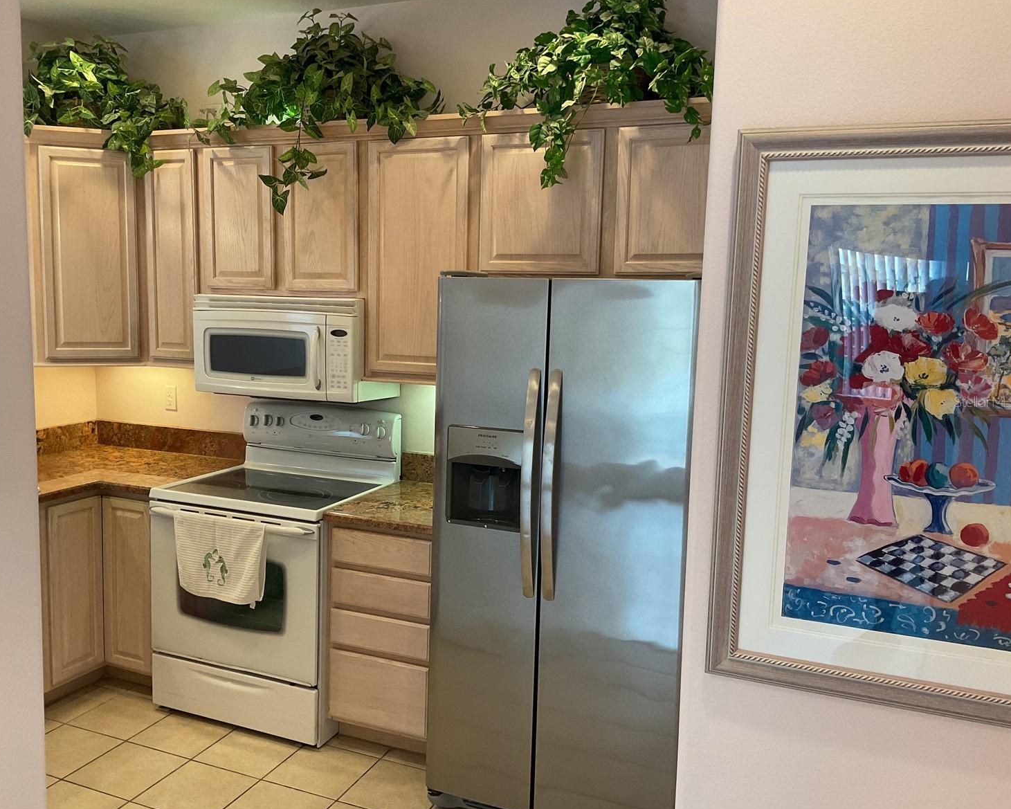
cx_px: 466
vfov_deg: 47.1
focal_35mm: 31
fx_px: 928
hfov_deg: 57.1
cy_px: 401
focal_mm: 3
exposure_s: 1/60
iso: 100
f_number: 1.8
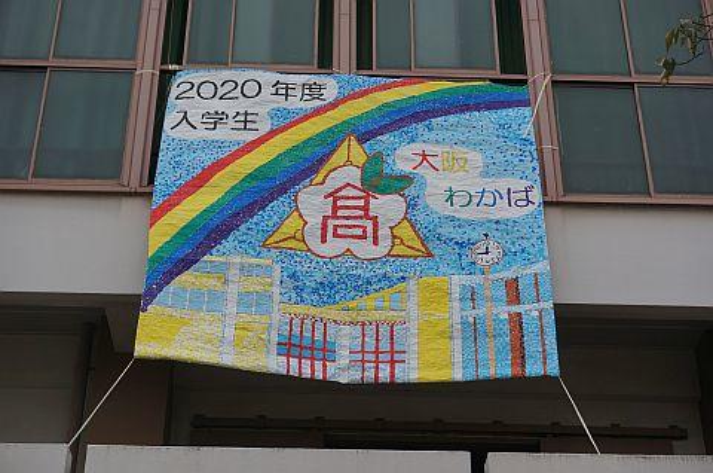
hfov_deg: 30.6
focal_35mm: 66
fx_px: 1305
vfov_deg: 20.5
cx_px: 356
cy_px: 236
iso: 100
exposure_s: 1/250
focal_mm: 44
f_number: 7.1
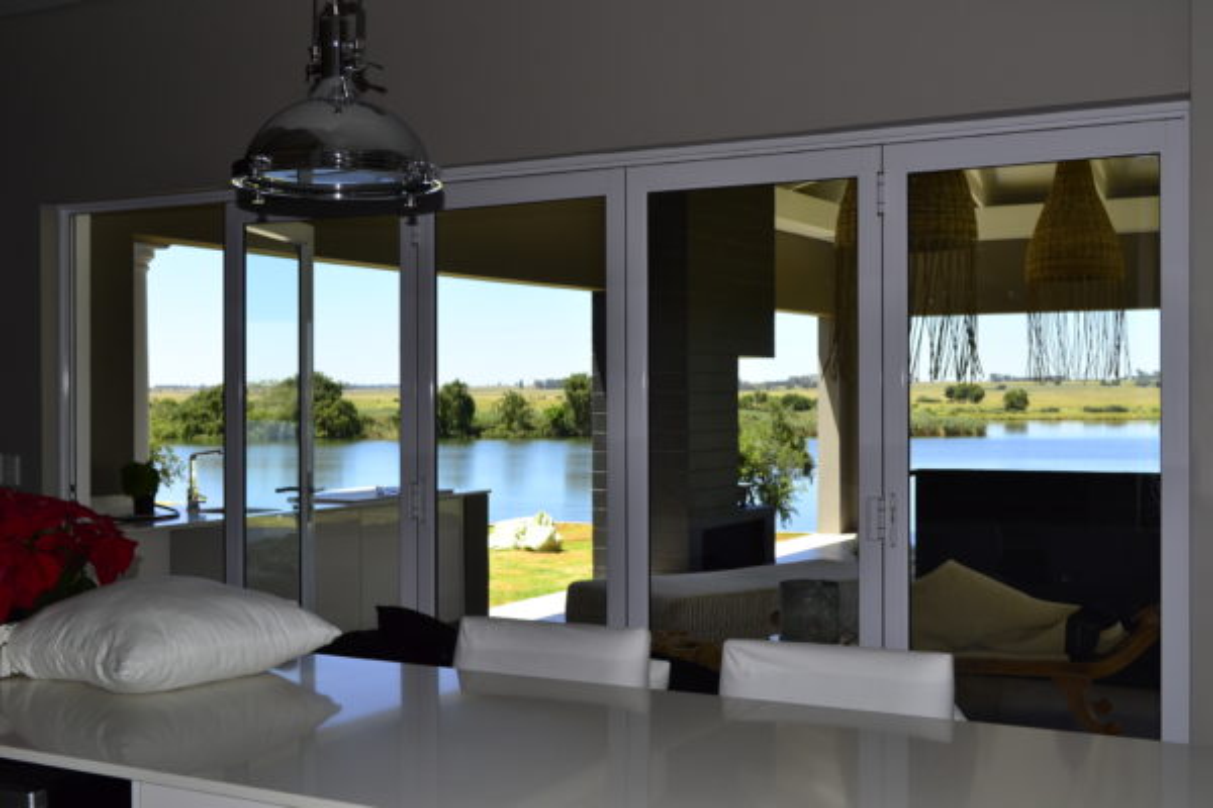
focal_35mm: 44
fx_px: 1466
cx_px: 606
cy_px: 404
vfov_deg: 30.8
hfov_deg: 45.0
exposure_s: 1/160
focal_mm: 29
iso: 200
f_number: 8
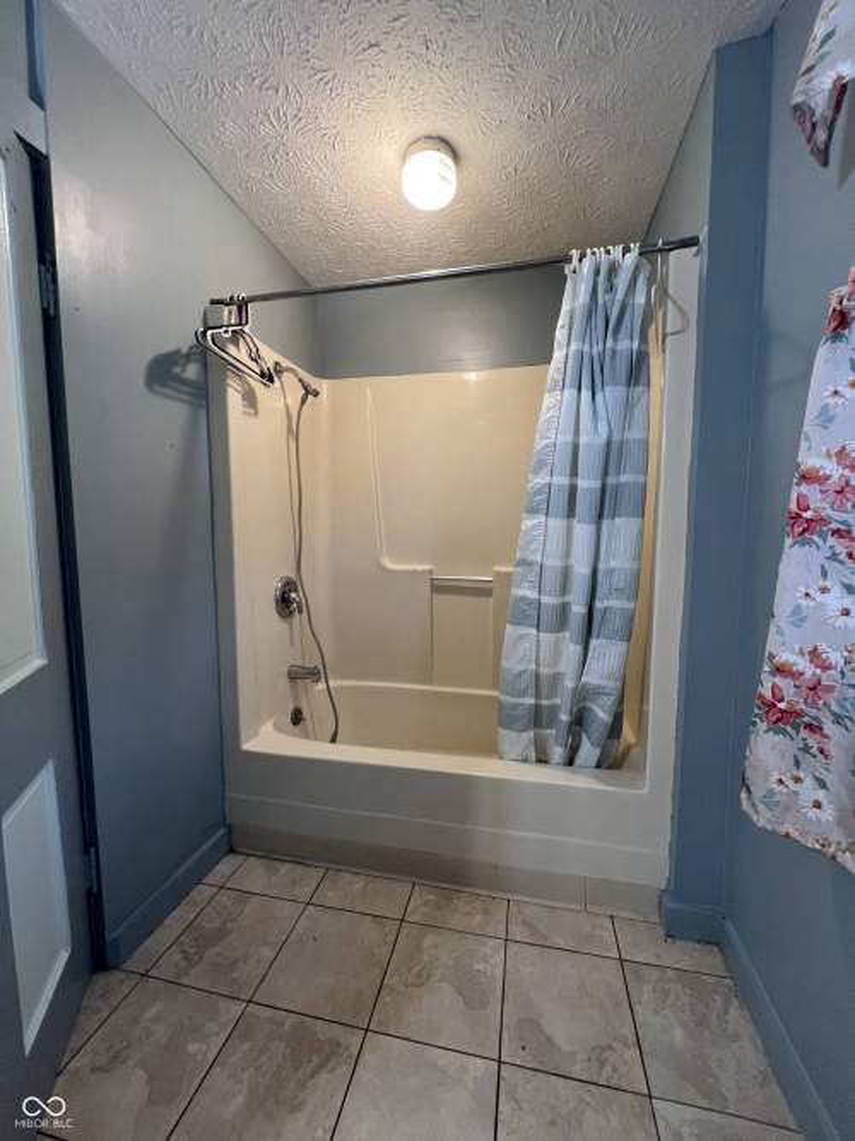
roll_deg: -0.6
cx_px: 428
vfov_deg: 106.2
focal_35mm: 13
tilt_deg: -4.7
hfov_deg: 89.9
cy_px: 570
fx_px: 428
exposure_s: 1/60
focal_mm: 1.57
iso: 250
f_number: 1.8
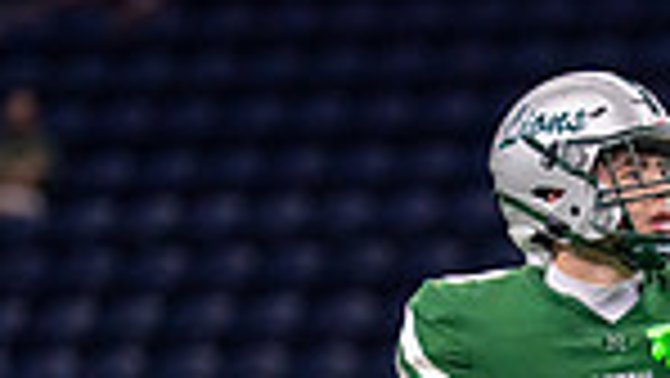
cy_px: 650
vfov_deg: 1.3
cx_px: 658
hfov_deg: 2.3
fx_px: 16442
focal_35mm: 925
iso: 2500
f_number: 2.8
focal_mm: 200
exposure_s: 1/1000
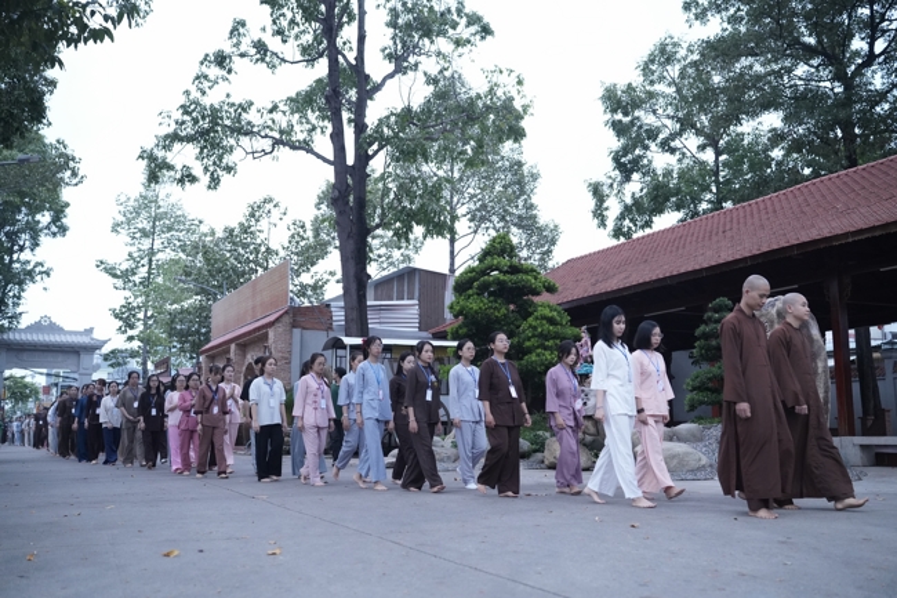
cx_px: 448
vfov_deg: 37.8
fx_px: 872
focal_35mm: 35
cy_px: 299
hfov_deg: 54.4
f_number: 2.8
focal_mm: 35
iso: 4000
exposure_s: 1/250
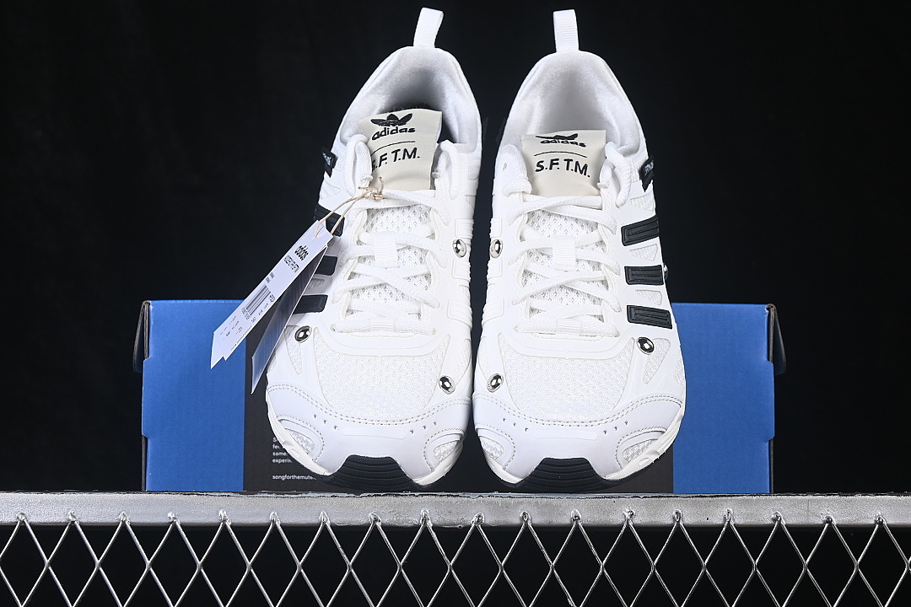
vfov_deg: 18.2
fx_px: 1898
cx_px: 456
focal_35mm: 75
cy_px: 304
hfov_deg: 27.0
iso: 160
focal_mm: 50
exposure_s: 1/60
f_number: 8
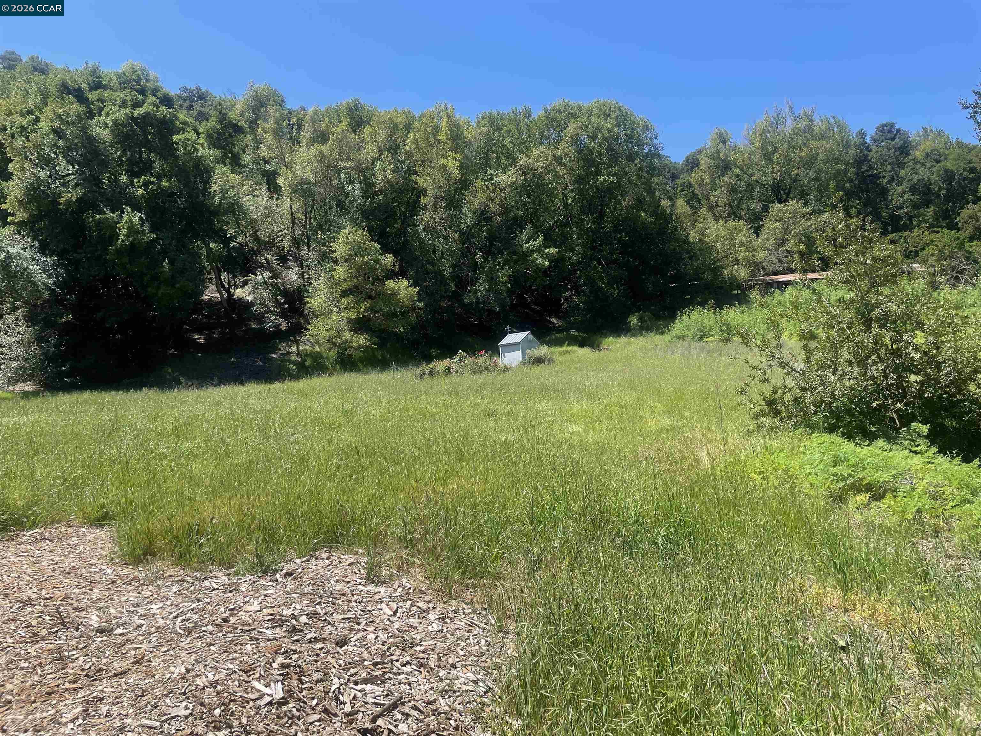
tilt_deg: +4.8
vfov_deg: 53.1
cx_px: 490
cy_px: 368
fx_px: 737
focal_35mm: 26
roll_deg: +2.3
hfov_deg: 67.3
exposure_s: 1/2020
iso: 32
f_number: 1.6
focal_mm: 4.2
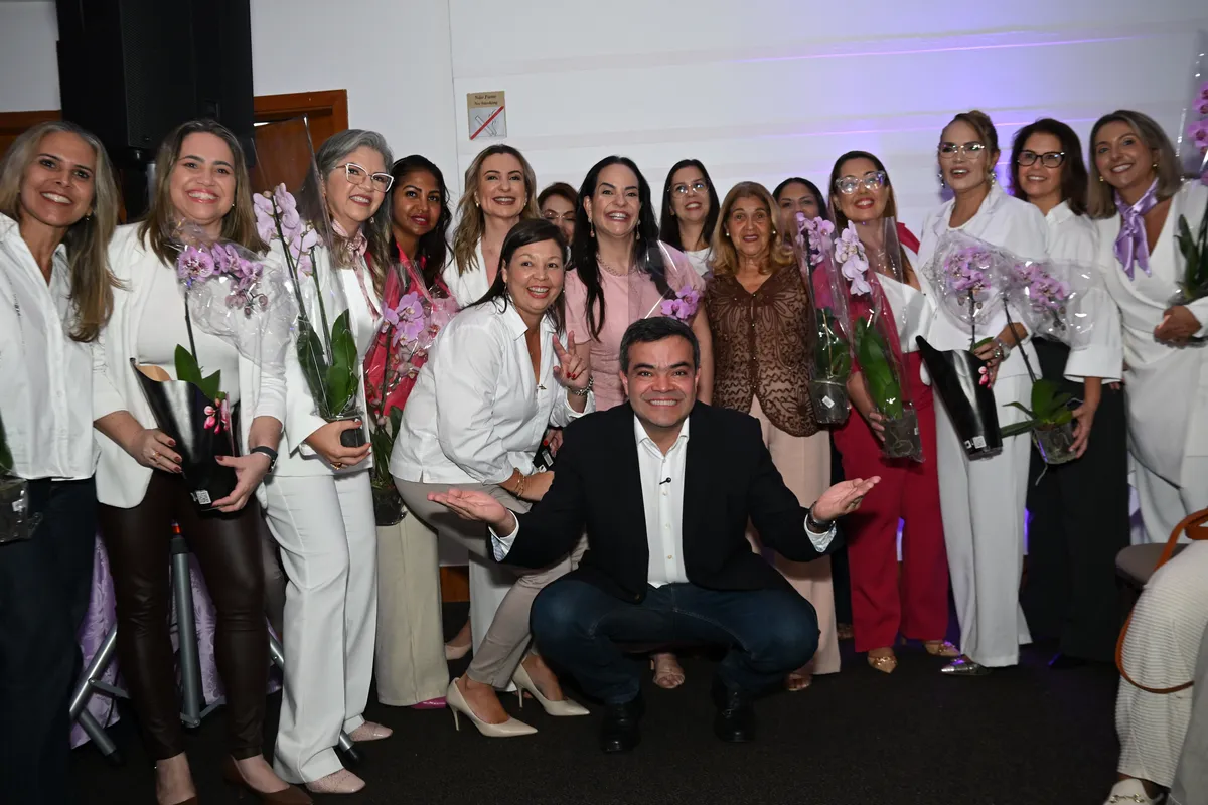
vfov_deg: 37.9
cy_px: 402
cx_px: 604
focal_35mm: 35
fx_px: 1174
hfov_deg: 54.4
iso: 1600
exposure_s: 1/200
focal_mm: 35
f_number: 5.6
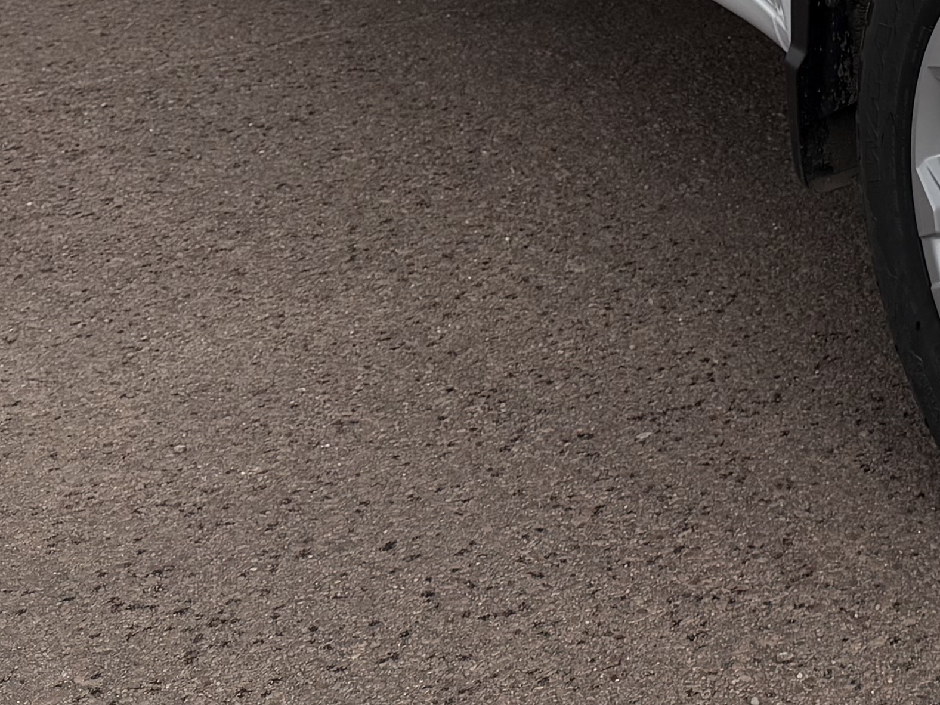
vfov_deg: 15.7
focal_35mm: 87
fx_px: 2362
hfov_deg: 20.5
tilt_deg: -9.4
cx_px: 1227
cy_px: -339
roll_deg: +0.4
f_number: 1.78
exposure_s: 1/1727
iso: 80
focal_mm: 6.76
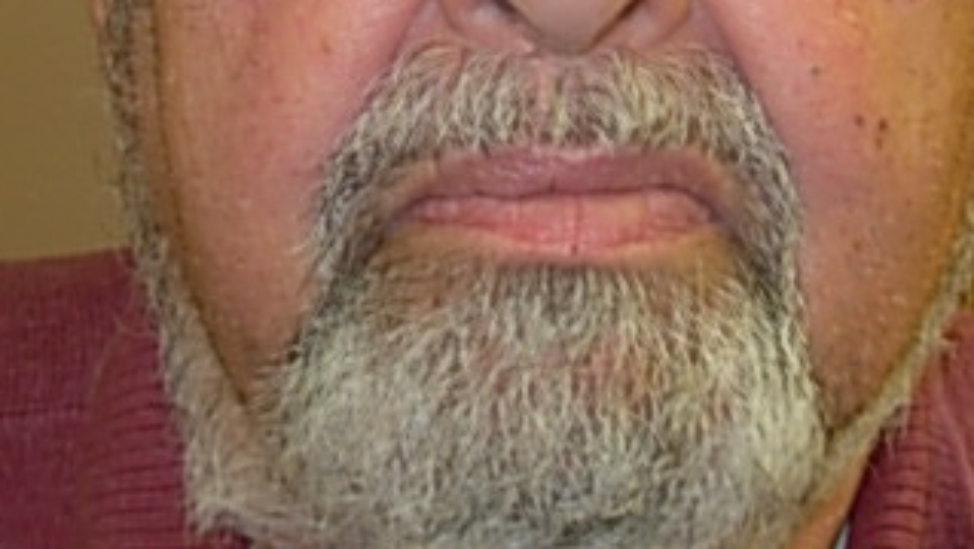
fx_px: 2145
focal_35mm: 83
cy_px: -143
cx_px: 492
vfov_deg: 14.1
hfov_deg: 25.6
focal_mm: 6.3
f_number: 2.9
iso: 79
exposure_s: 1/22.6
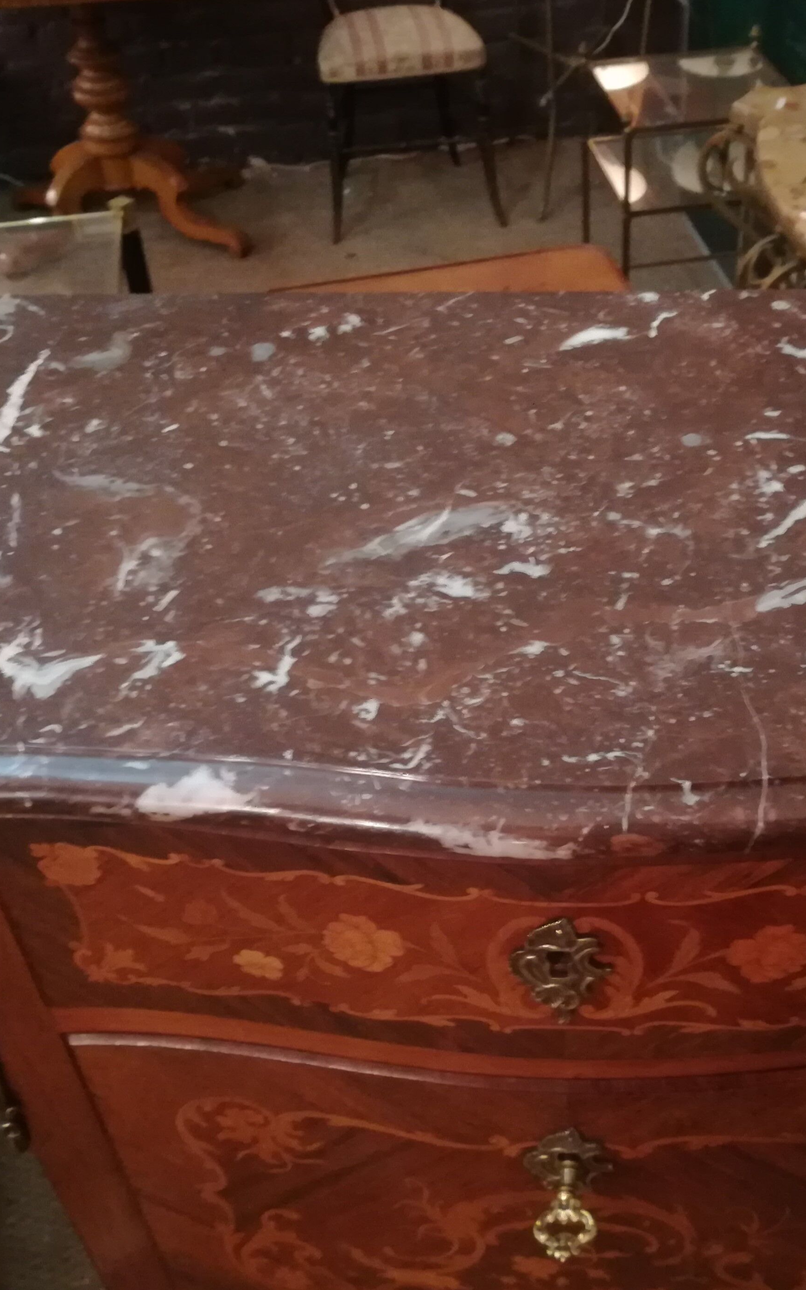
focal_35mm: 37
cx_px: 586
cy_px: 646
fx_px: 1300
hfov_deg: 33.9
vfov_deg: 52.7
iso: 640
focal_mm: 3.83
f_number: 2.2
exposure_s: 1/14.3
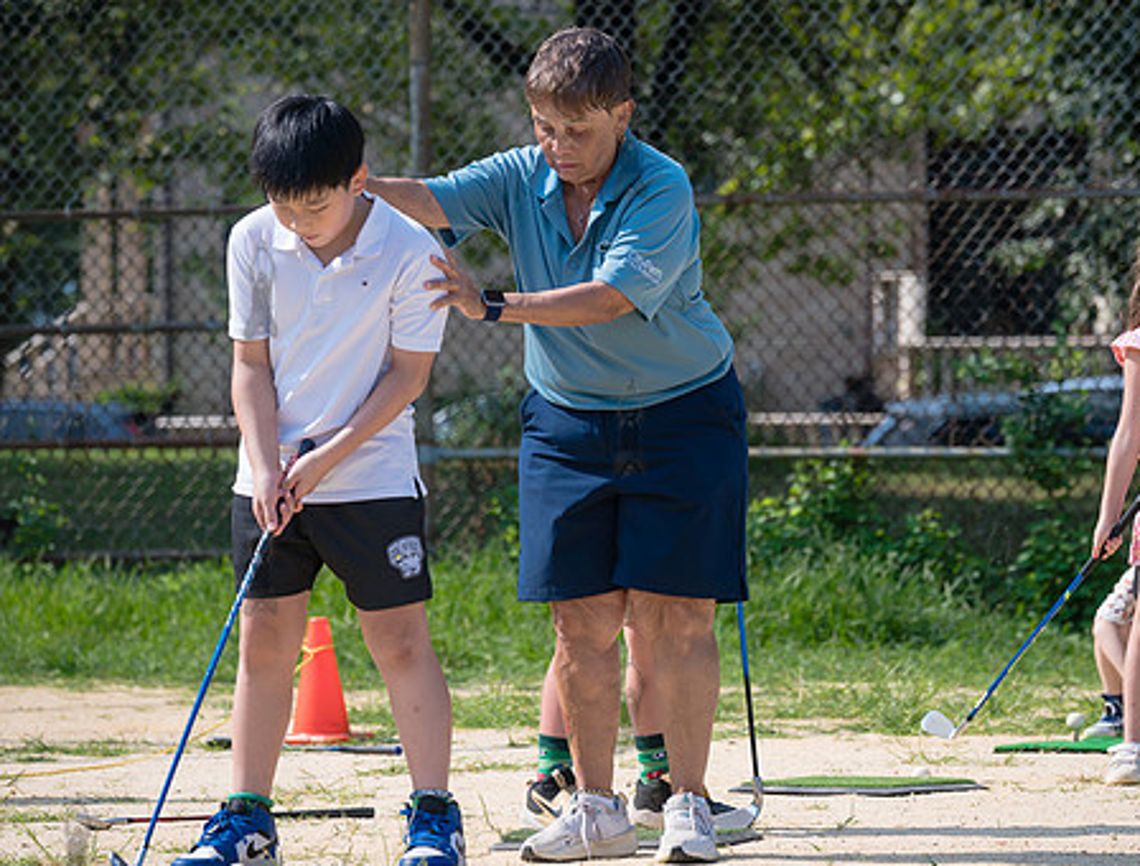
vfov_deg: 7.8
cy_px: 407
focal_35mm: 193
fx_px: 6383
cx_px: 469
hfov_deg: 10.2
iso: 160
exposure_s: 1/640
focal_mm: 126
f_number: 5
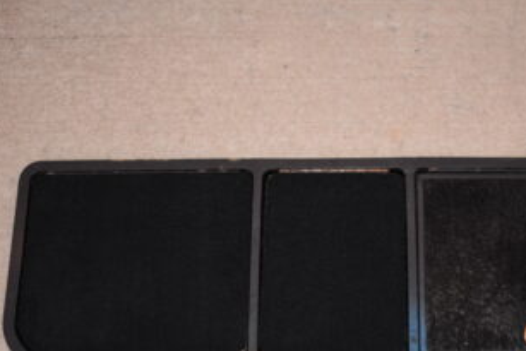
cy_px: 242
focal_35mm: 63
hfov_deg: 31.7
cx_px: 331
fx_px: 921
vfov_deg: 21.5
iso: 1600
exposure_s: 1/60
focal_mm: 30
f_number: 4.2
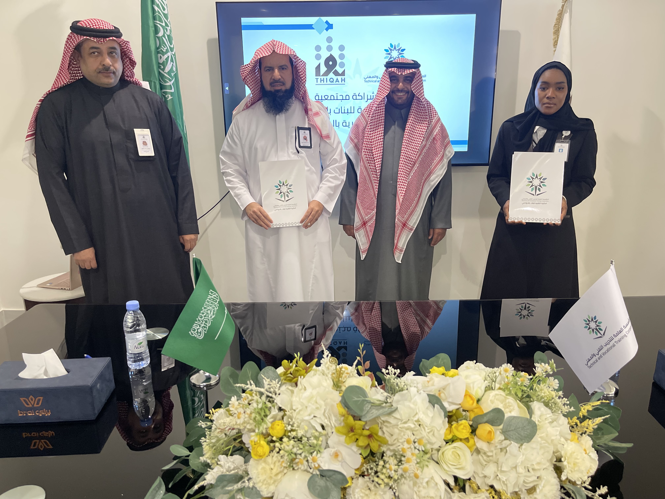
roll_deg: +1.0
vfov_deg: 54.9
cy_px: 250
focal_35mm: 25
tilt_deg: -17.0
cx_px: 332
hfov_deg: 69.4
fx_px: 480
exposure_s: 1/60
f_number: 1.6
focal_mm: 5.1
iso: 320
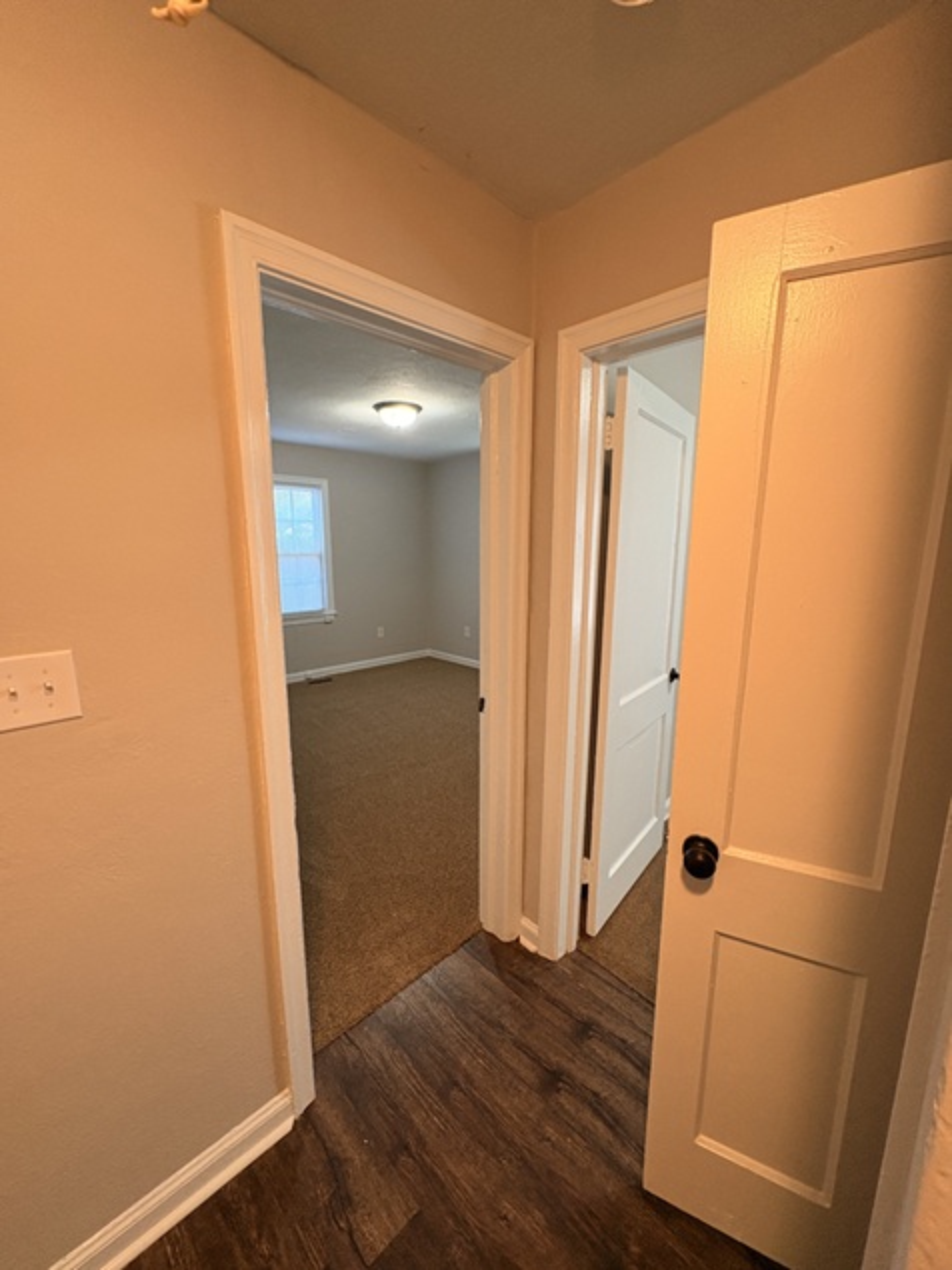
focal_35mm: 14
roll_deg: -0.6
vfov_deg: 102.1
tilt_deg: -8.7
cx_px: 476
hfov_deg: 85.7
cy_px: 635
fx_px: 514
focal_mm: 2.22
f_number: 2.2
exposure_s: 1/60
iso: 250
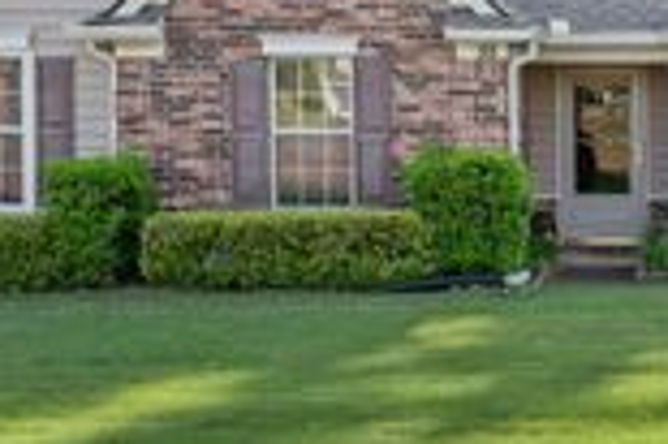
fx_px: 1798
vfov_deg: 13.9
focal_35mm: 97
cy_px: 32
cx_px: 690
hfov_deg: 20.3
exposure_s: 1/640
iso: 800
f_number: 9
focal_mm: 30
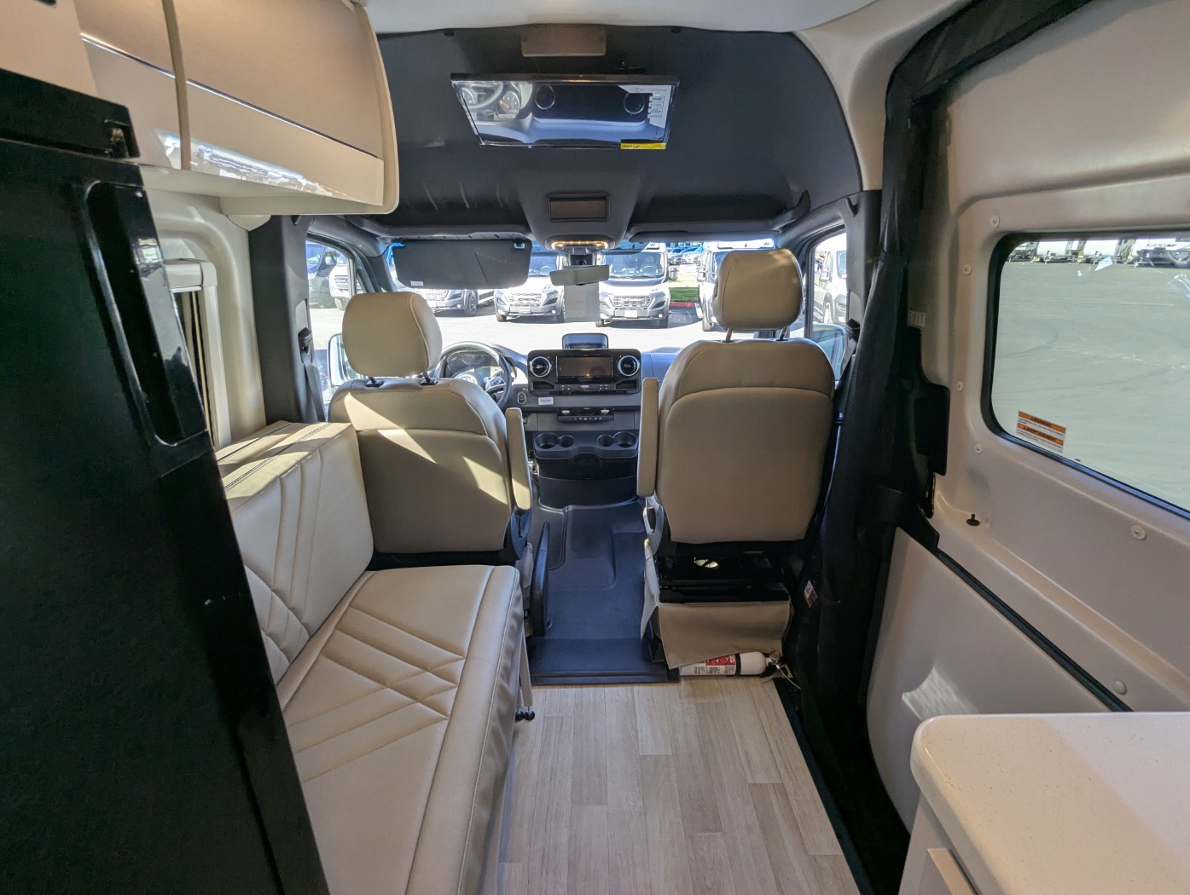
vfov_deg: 78.2
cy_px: 448
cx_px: 595
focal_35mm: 16
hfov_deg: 94.4
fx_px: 551
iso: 58
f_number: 2.2
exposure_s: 1/104
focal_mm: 2.35
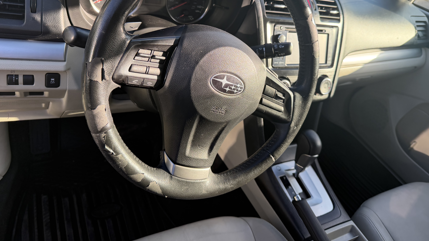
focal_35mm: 27
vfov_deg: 42.4
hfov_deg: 69.9
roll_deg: -13.8
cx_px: 216
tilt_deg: -35.2
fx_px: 307
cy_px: 83
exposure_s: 1/528
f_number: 1.78
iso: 100
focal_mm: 6.76
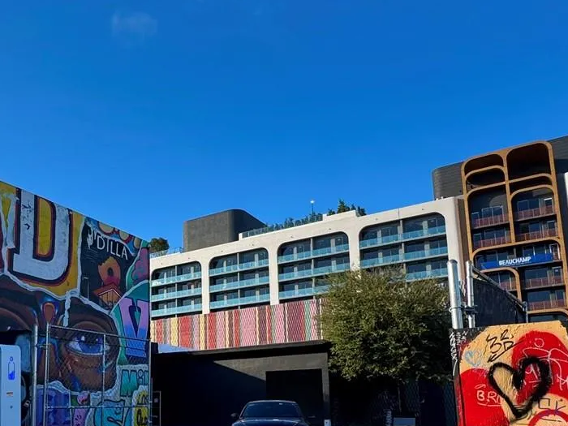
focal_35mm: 32
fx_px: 525
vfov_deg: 42.5
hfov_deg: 54.7
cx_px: 156
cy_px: 331
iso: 50
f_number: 2.2
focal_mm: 2.22
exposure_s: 1/641
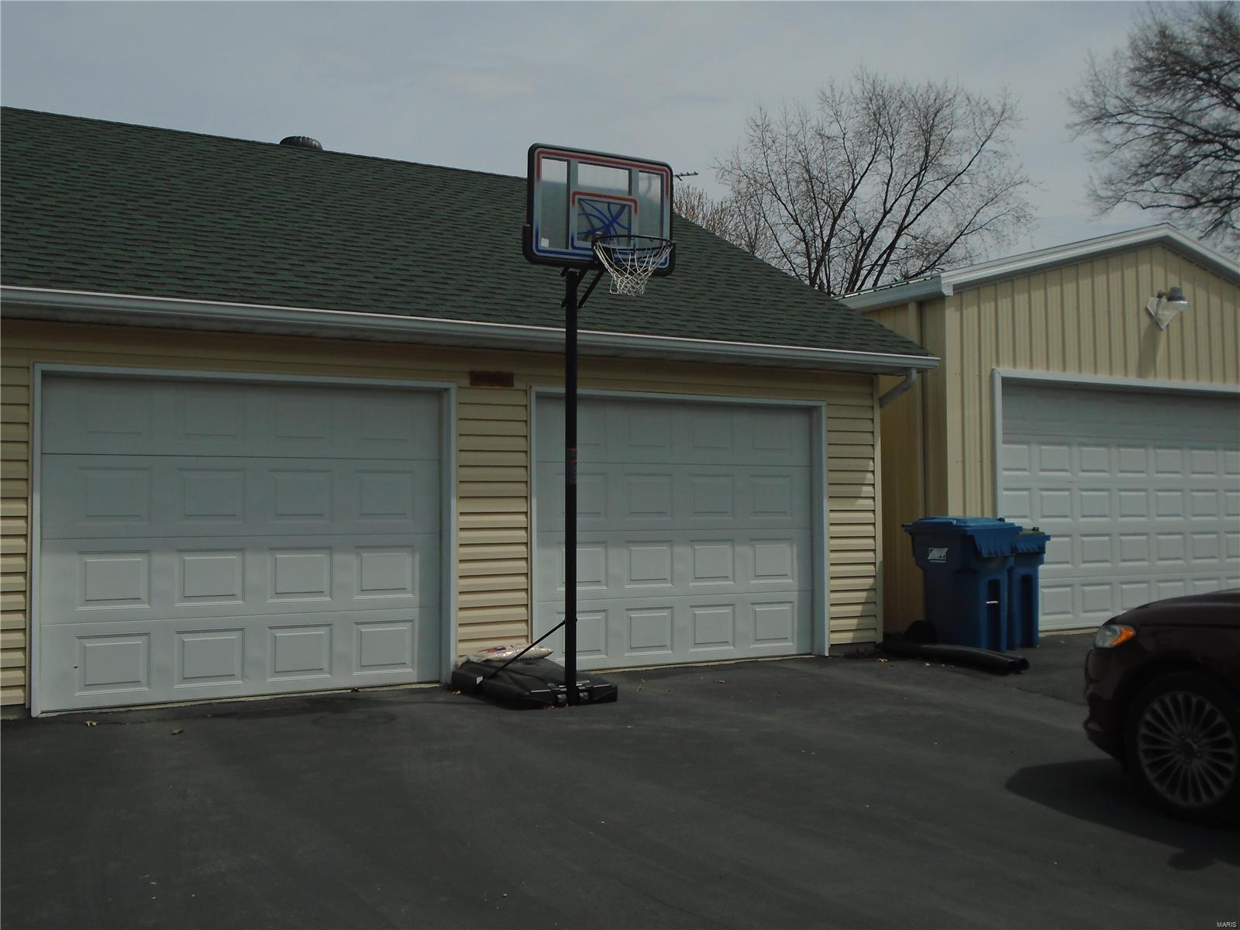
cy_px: 465
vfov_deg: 39.7
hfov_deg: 51.4
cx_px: 620
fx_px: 1290
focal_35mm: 36
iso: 100
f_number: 9.5
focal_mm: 6.4
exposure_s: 1/400
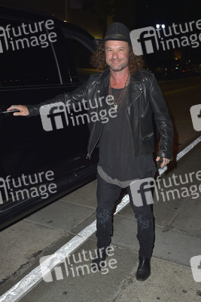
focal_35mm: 34
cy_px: 151
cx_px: 100
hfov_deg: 38.9
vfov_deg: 55.8
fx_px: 284
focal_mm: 34
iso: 400
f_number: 6.3
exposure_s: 1/250
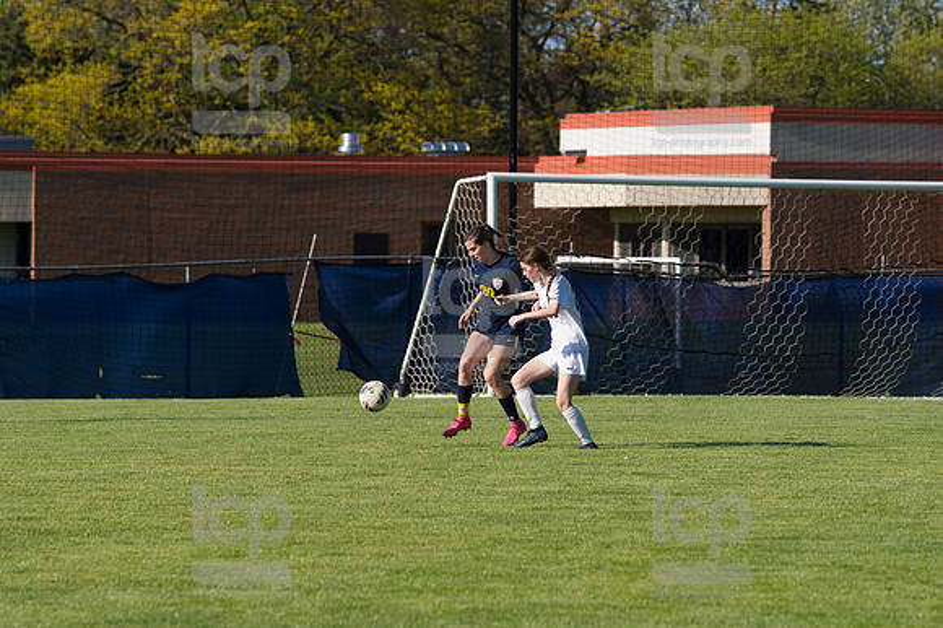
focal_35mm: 285
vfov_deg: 4.8
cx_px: 472
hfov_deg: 7.2
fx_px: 7461
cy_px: 314
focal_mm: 190
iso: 250
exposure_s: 1/1600
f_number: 5.6
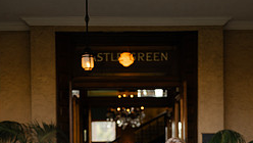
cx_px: 138
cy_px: 225
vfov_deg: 12.1
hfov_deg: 22.4
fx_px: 638
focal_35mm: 95
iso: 64
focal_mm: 50
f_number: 2
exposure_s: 1/250
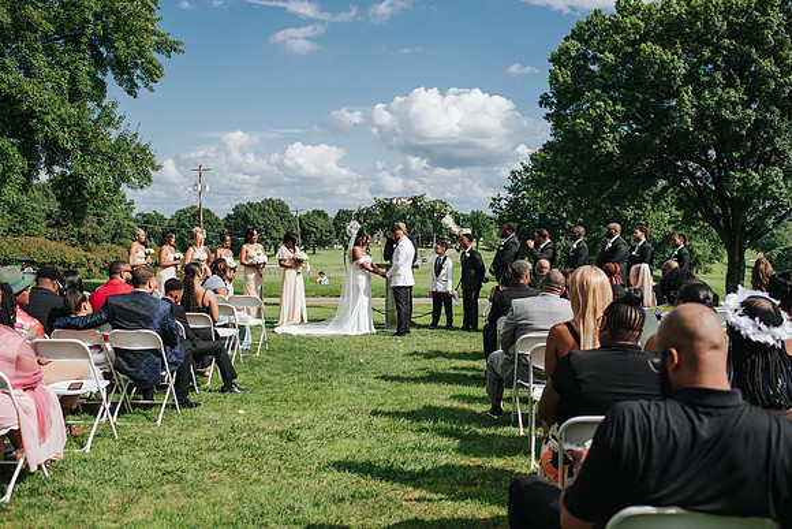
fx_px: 787
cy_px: 264
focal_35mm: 36
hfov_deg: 53.4
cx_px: 390
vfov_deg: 37.1
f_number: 3.2
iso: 100
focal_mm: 35
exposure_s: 1/1250
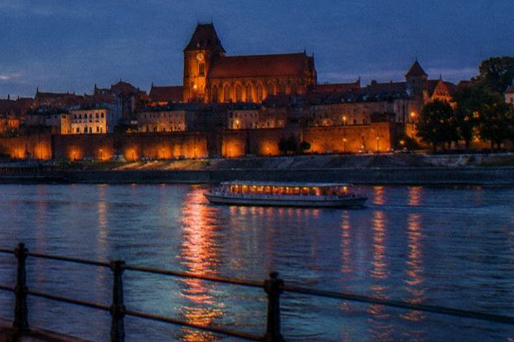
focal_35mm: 79
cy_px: 137
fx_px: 1128
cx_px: 114
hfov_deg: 25.3
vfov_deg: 17.3
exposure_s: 1/100
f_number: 3.2
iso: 3200
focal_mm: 49
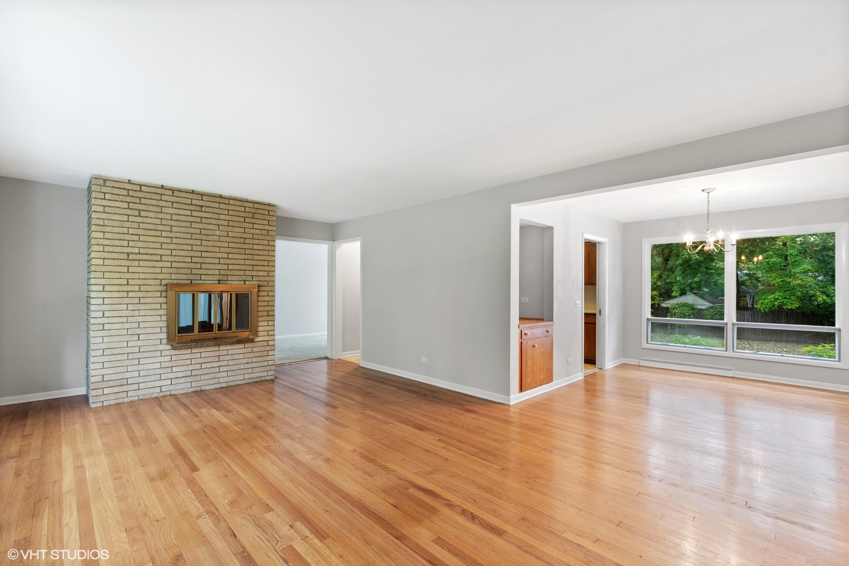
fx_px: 354
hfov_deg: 100.4
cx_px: 424
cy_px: 283
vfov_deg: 77.3
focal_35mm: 15
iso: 200
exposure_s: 1/3
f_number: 8
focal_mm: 10
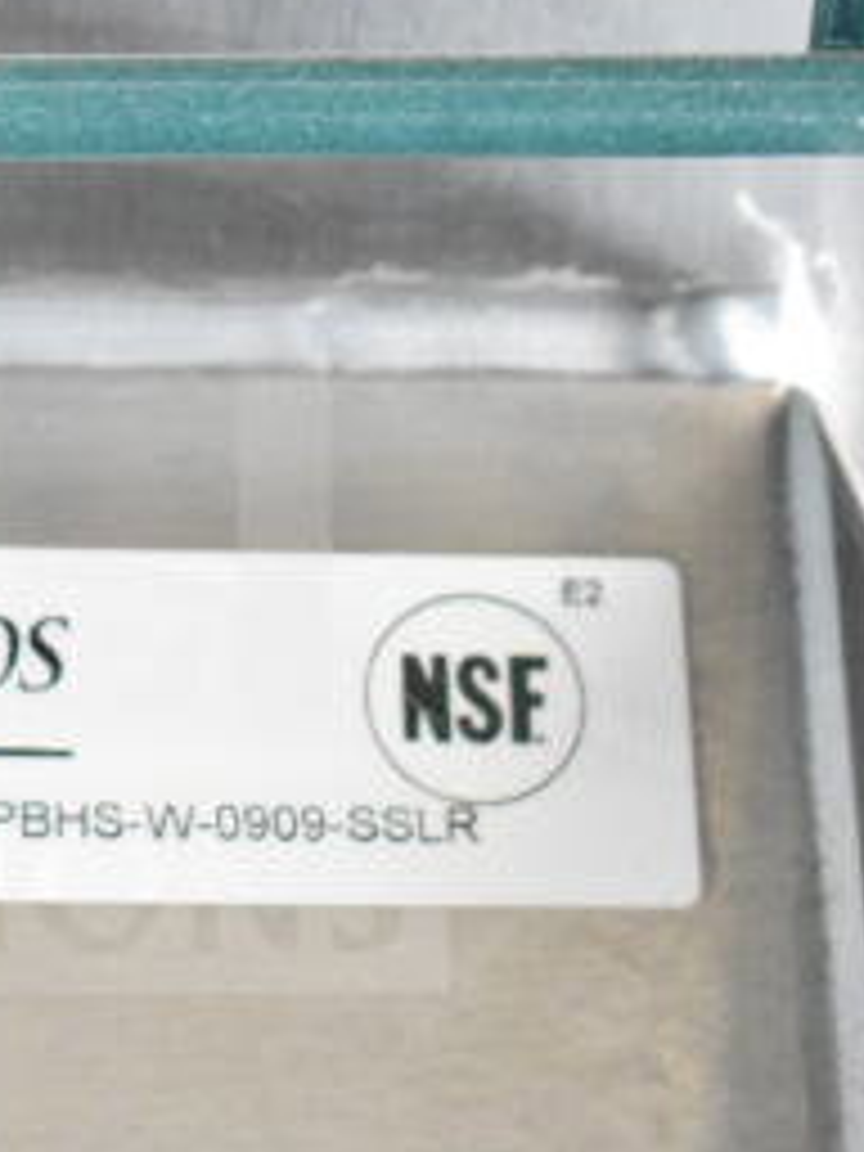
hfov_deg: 7.8
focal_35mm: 189
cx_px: -58
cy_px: 637
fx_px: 6295
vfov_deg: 10.5
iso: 11400
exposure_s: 1/100
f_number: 5.6
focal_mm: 55
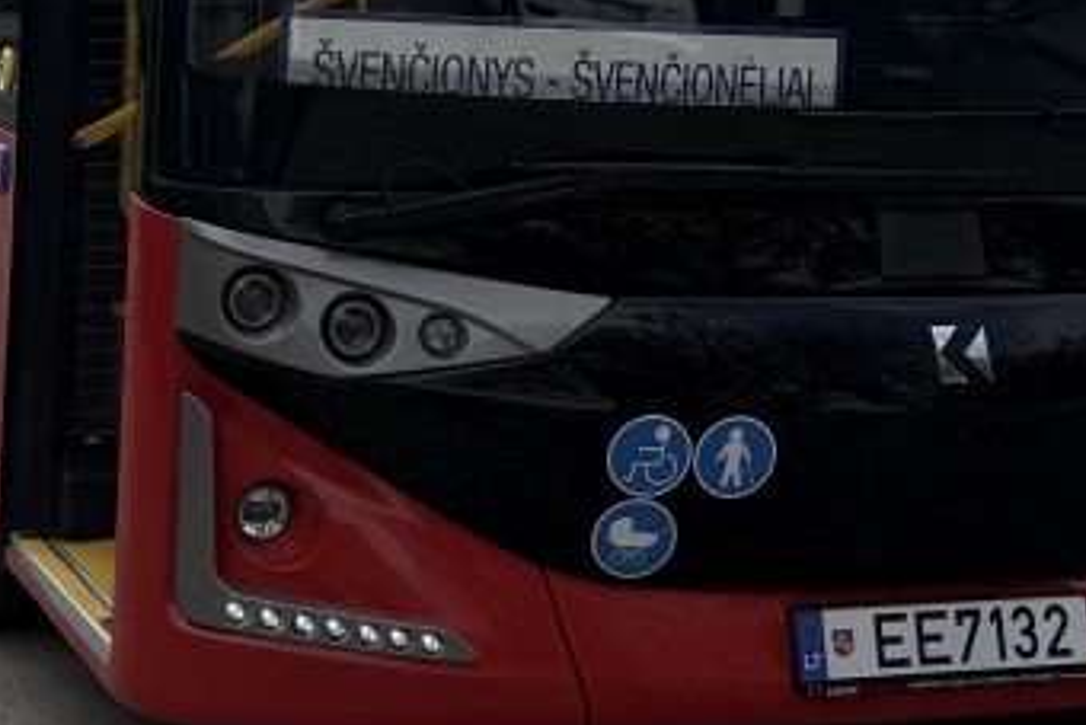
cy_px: -115
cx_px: 498
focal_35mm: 94
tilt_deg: -0.8
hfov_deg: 21.7
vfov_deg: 14.2
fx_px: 2837
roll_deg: -0.6
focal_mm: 6.76
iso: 80
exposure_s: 1/14286
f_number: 1.78
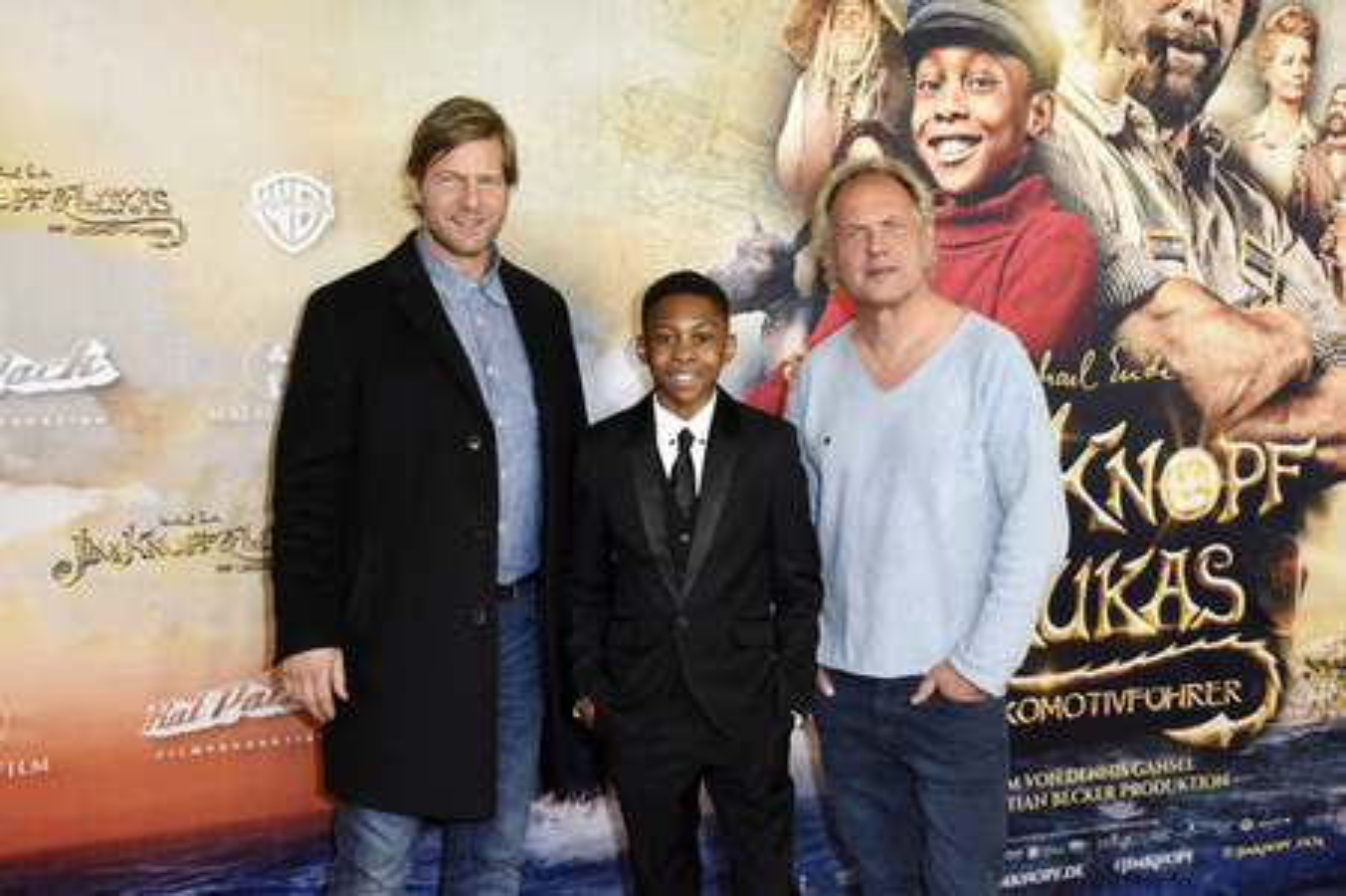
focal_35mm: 51
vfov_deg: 26.4
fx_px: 1905
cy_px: 448
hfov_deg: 38.9
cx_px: 673
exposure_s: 1/100
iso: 640
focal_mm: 34
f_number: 6.3
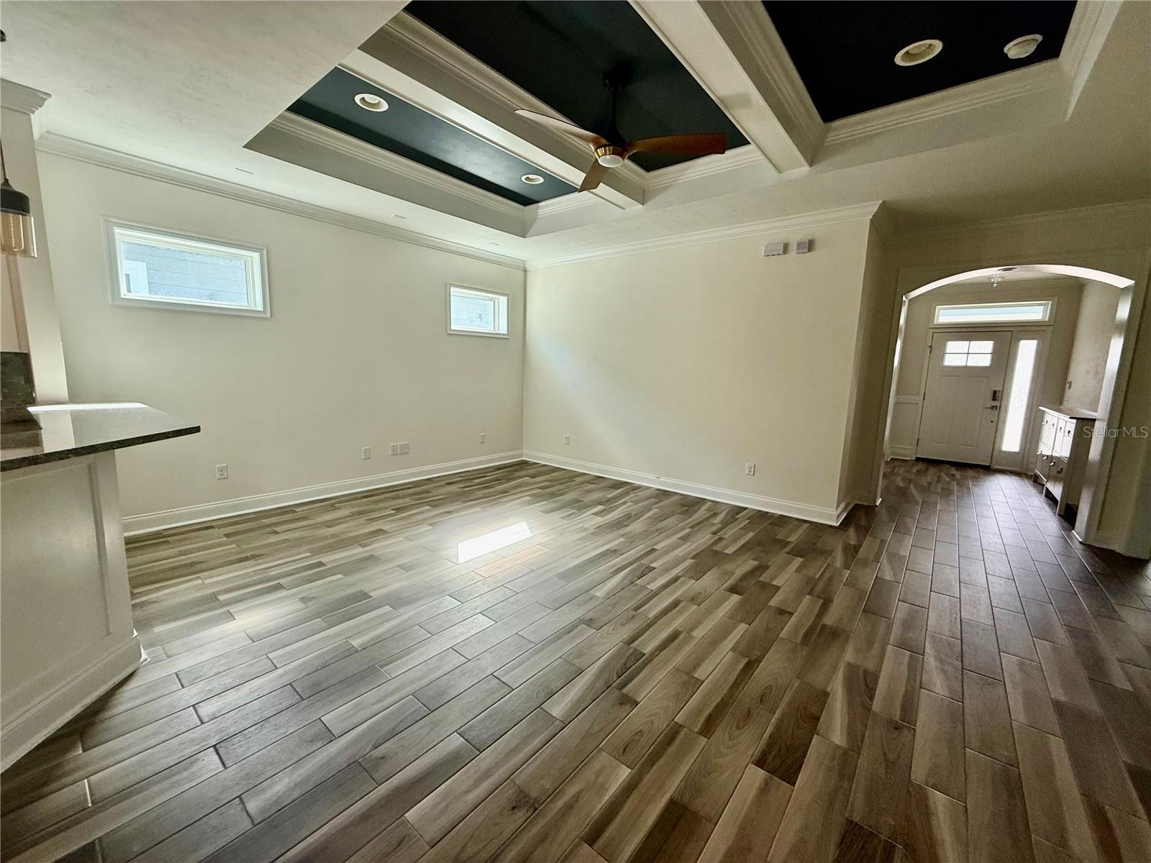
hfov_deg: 102.1
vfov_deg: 85.7
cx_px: 576
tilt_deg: -6.9
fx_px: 466
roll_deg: -1.3
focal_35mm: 14
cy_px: 432
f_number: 2.2
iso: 125
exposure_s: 1/120
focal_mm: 2.22
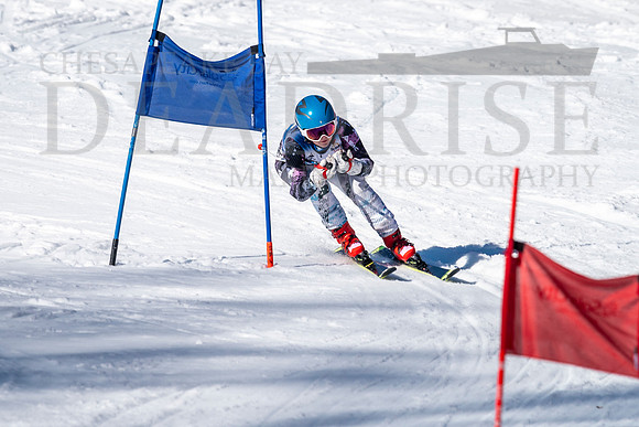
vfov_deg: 1.9
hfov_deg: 2.8
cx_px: 275
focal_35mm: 740
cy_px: 145
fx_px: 13143
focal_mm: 560
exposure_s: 1/2000
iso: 500
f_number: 8
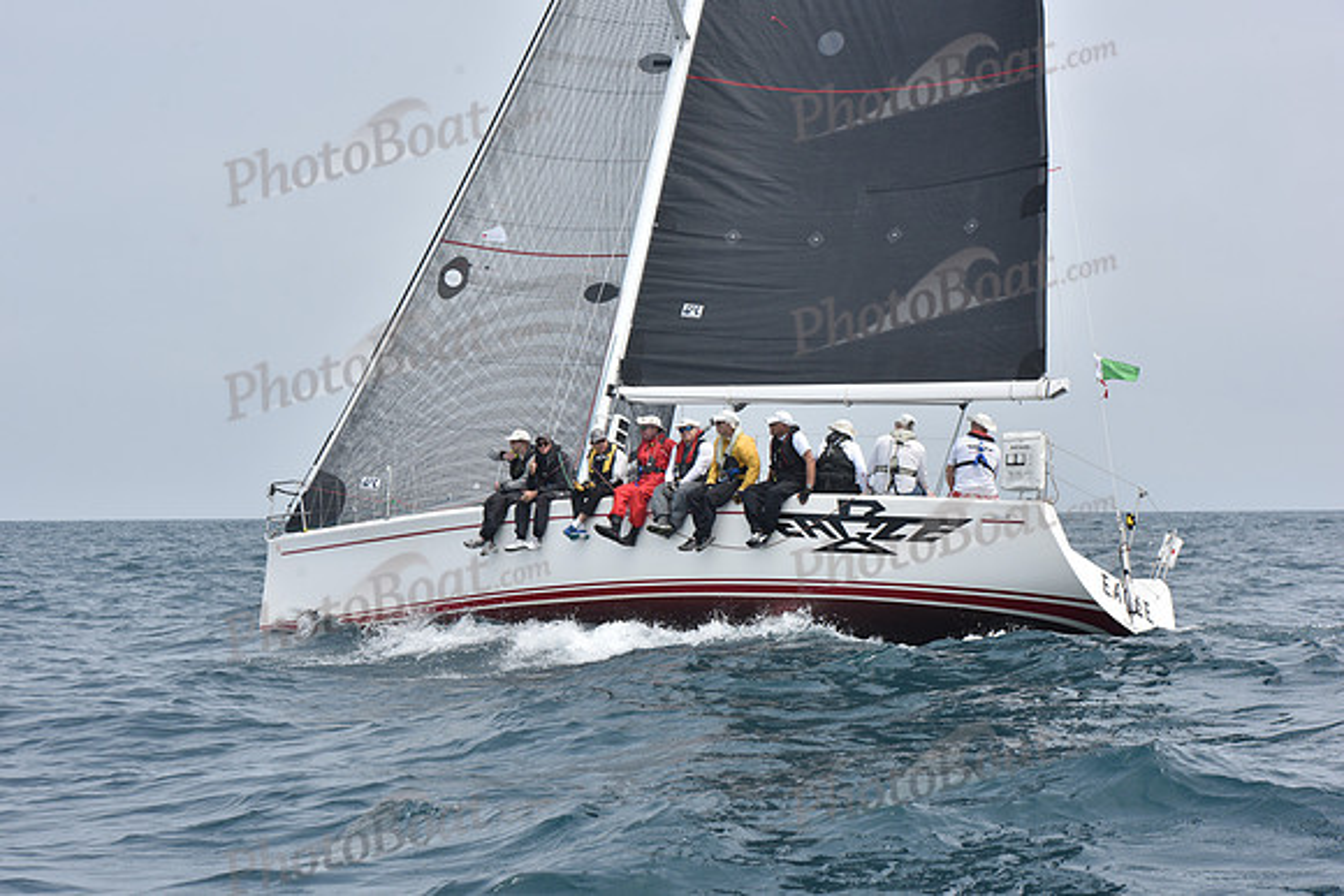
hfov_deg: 23.6
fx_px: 3211
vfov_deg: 15.9
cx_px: 672
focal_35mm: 86
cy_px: 448
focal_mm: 86
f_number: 9
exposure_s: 1/800
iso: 250
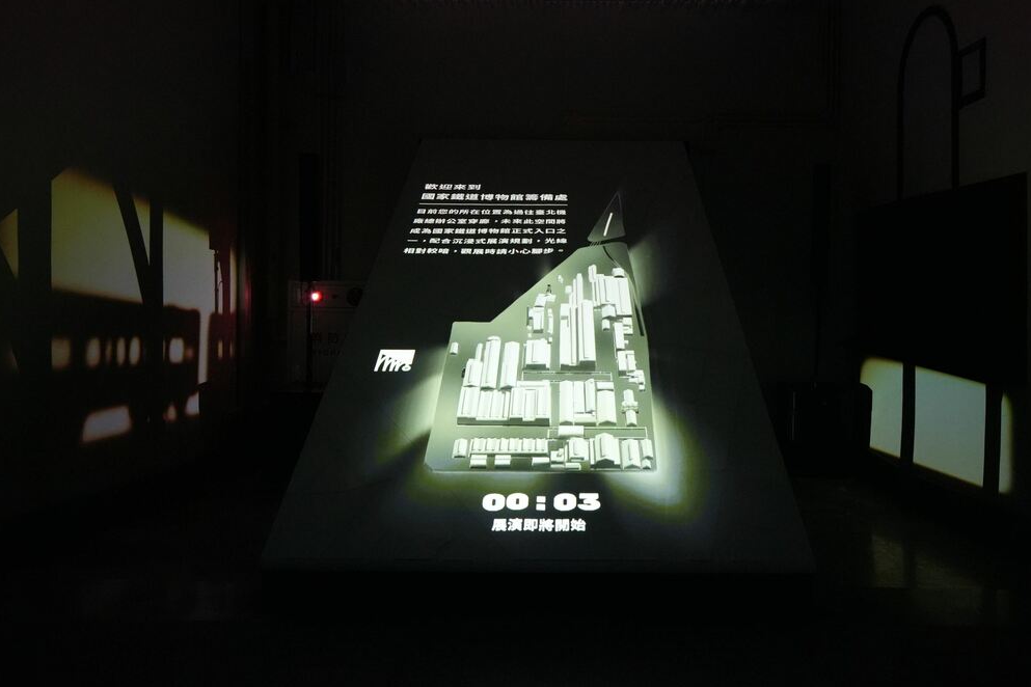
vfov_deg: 44.9
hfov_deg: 63.5
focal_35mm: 29
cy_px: 324
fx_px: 830
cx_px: 569
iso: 6400
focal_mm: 24
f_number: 6.3
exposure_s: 1/125
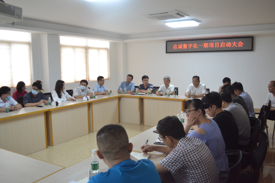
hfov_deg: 57.2
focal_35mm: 33
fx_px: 252
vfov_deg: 40.0
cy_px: 92
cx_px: 138
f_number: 3.8
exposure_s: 1/60
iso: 560
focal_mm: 22
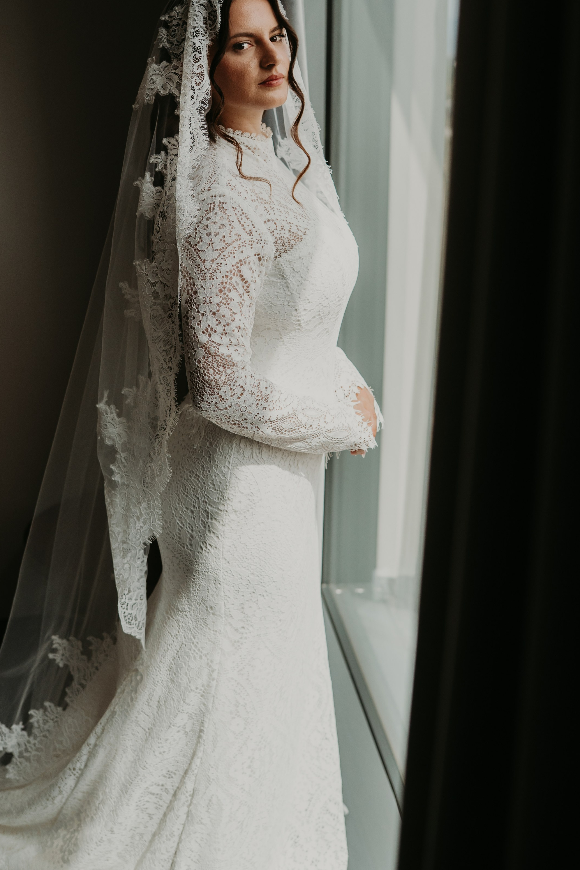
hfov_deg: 29.7
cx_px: 217
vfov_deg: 43.5
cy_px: 379
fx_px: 1088
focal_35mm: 45
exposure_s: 1/2000
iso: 400
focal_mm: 35
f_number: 2.5
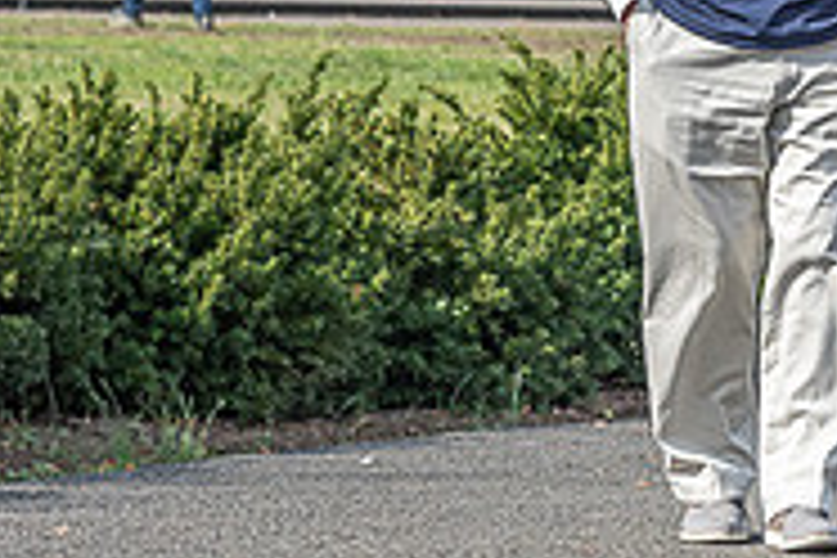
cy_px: -208
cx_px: 717
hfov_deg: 4.6
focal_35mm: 445
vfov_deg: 3.1
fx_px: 10345
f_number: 8
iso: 500
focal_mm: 120
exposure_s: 1/800
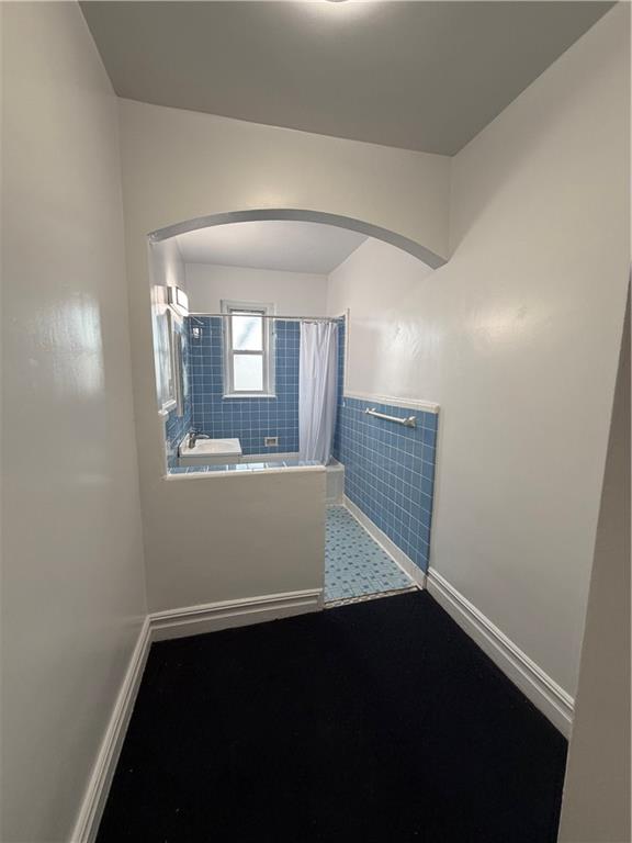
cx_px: 316
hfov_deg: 85.7
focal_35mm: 14
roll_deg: -0.5
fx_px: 341
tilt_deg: -9.8
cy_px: 422
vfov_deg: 102.1
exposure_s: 1/120
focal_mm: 2.22
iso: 160
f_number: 2.2
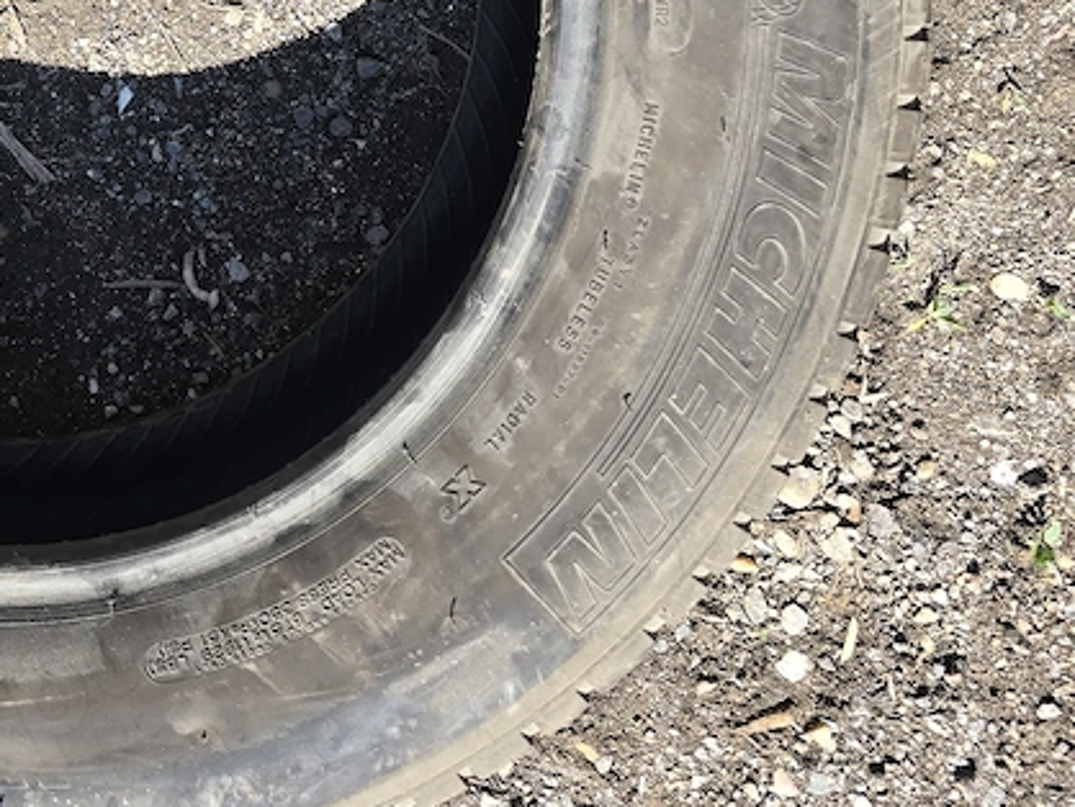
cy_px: -72
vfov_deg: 24.8
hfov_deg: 32.0
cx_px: -21
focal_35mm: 55
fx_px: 1709
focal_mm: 6.3
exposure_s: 1/229
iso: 12
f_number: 1.7
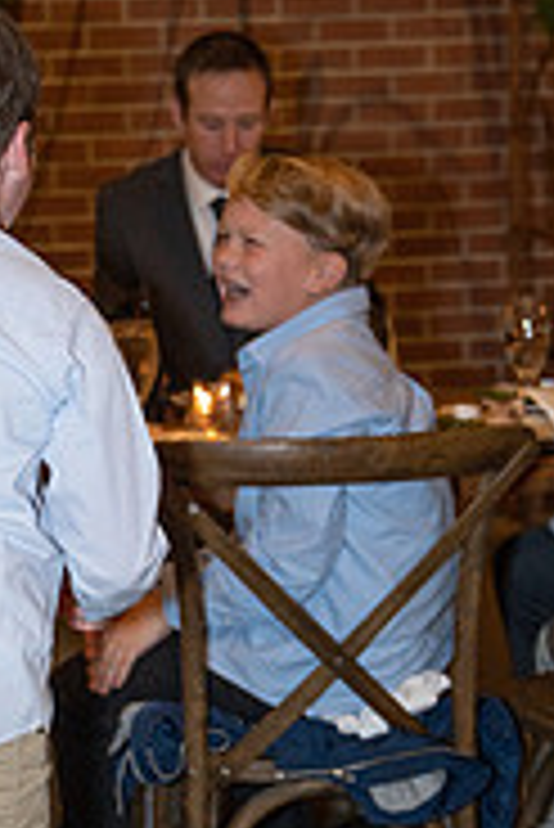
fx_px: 2143
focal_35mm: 93
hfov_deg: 14.6
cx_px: 77
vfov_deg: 21.9
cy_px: 486
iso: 1250
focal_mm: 38
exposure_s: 1/125
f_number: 2.8
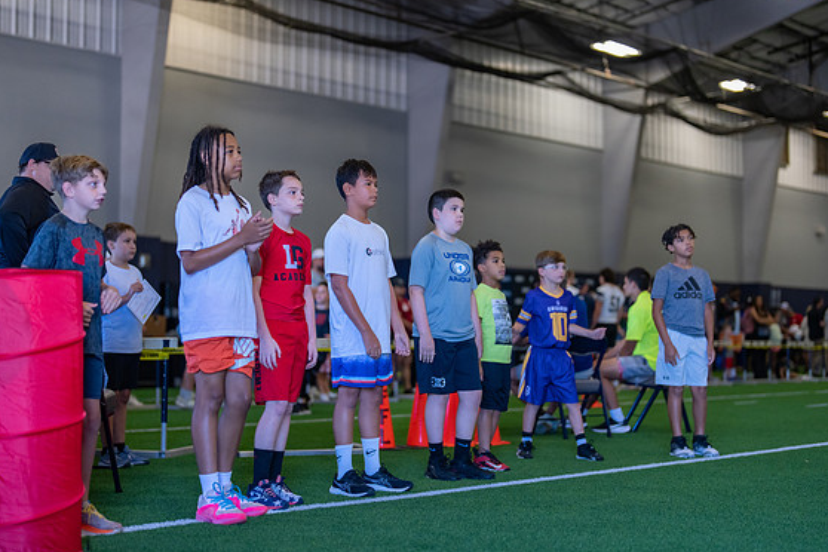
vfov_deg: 23.8
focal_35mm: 57
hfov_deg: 35.1
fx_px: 1311
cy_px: 273
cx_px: 413
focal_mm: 50
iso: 1600
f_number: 1.2
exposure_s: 1/1600
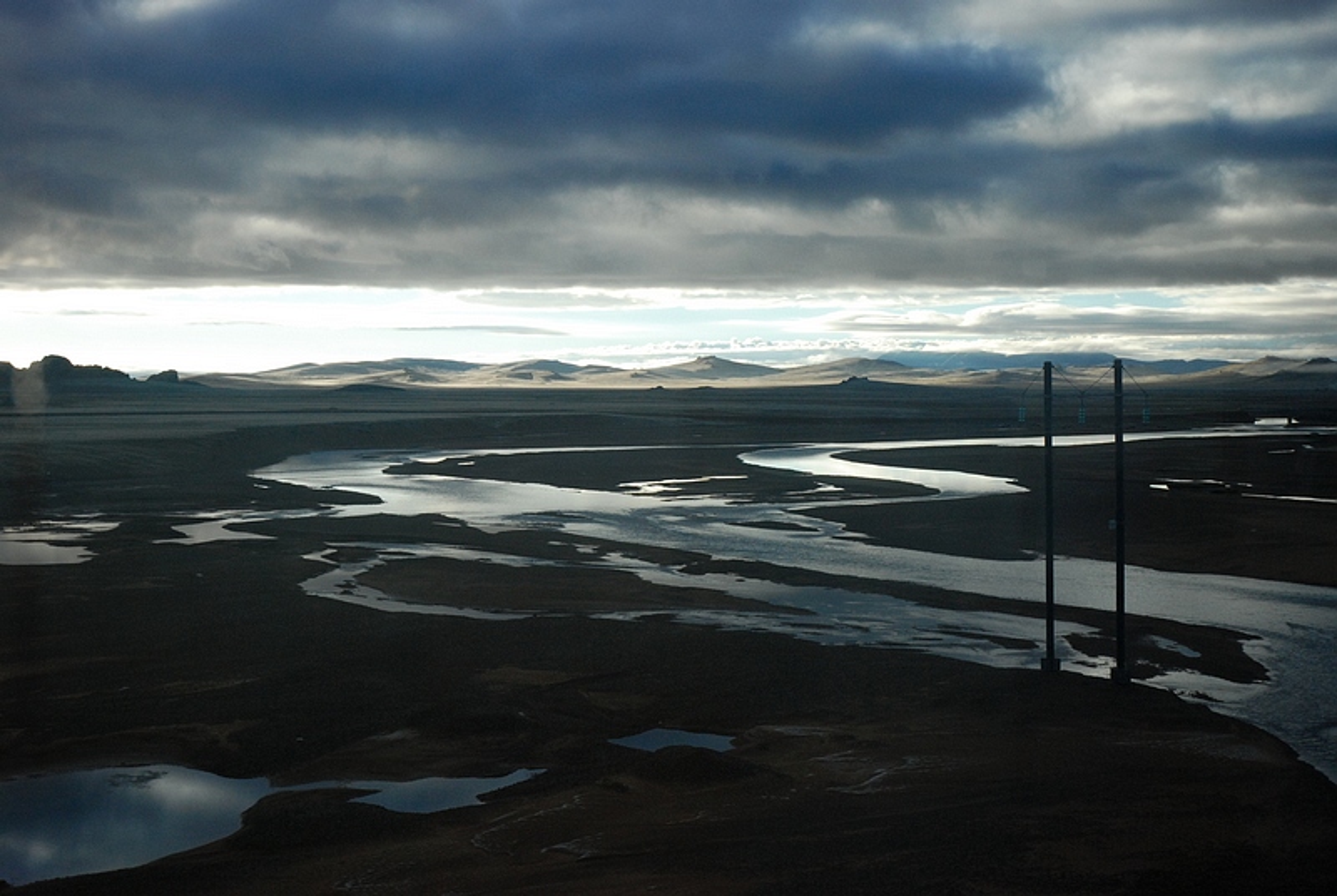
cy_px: 448
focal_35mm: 60
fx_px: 2232
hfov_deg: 33.4
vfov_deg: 22.7
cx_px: 668
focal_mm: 40
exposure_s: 1/1250
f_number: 5
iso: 500
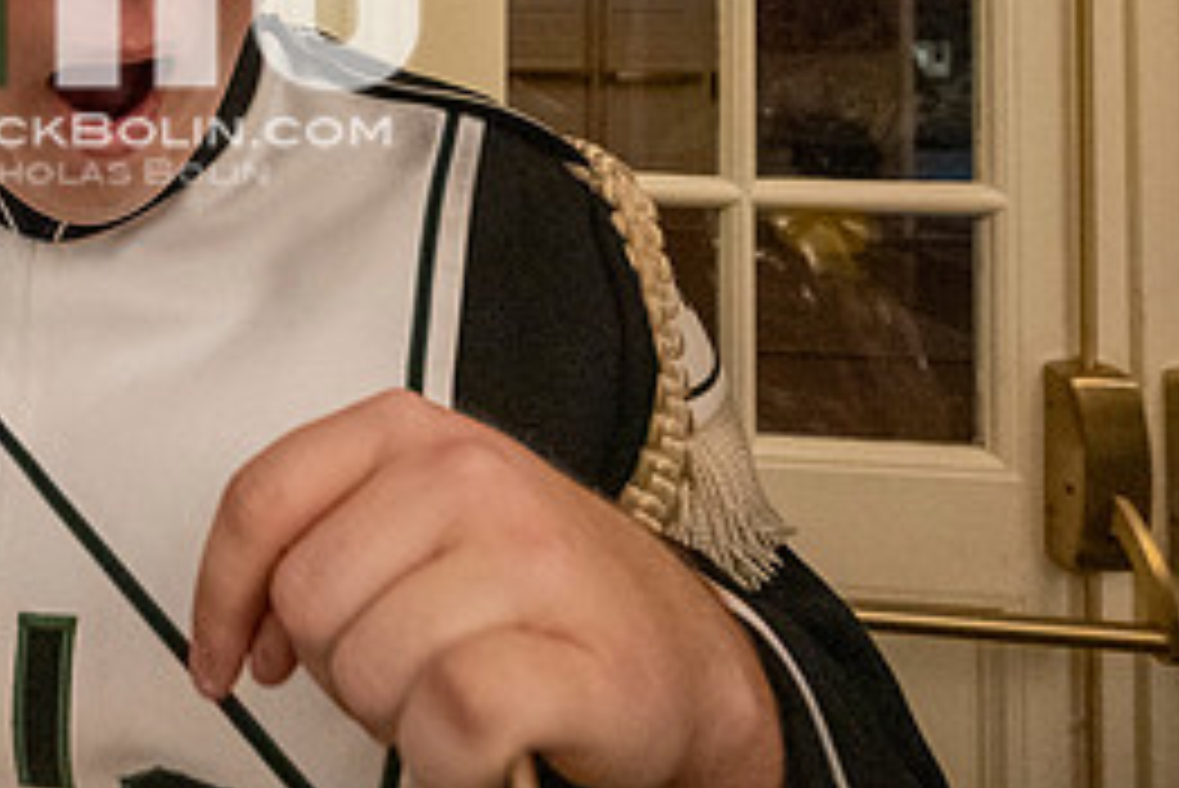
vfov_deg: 37.2
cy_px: -29
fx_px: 1016
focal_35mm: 31
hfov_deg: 51.8
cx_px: 81
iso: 12800
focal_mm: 14
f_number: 4.5
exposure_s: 1/250
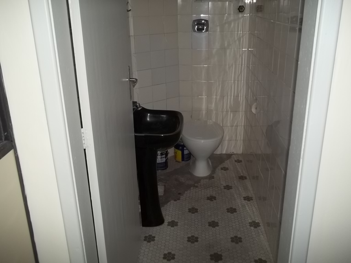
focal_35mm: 32
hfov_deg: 56.8
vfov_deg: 44.2
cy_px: 132
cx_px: 176
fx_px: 324
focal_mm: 5.7
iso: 64
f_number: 2.9
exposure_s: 1/30
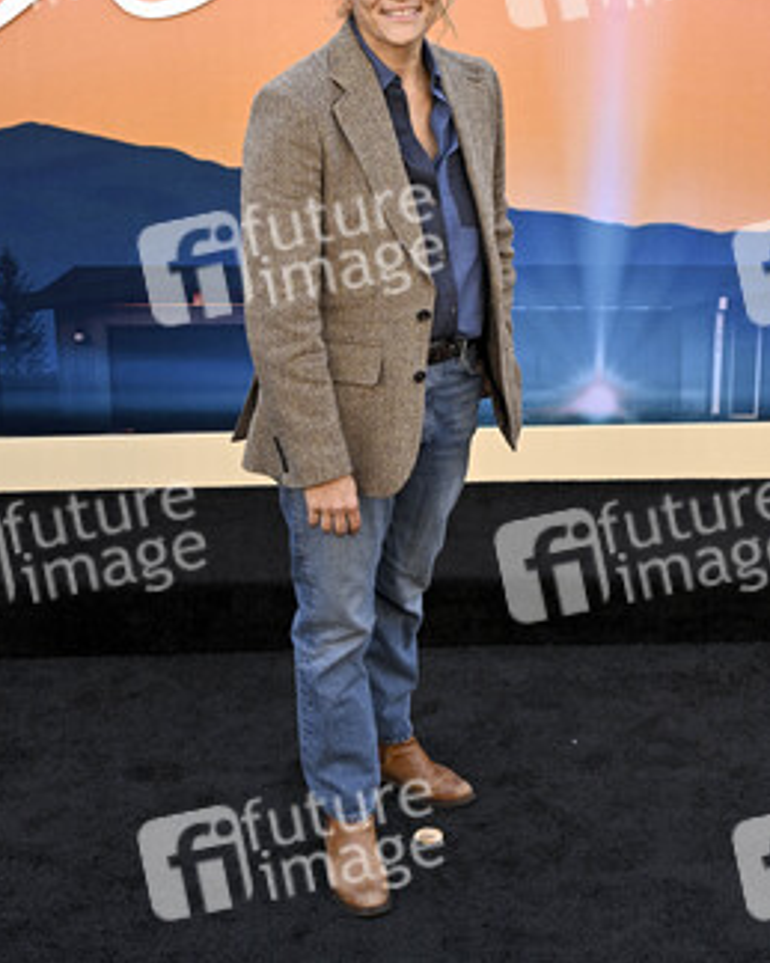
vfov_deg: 36.6
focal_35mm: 51
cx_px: 378
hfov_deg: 29.7
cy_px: 404
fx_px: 1453
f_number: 7.1
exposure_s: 1/320
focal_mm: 44
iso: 640
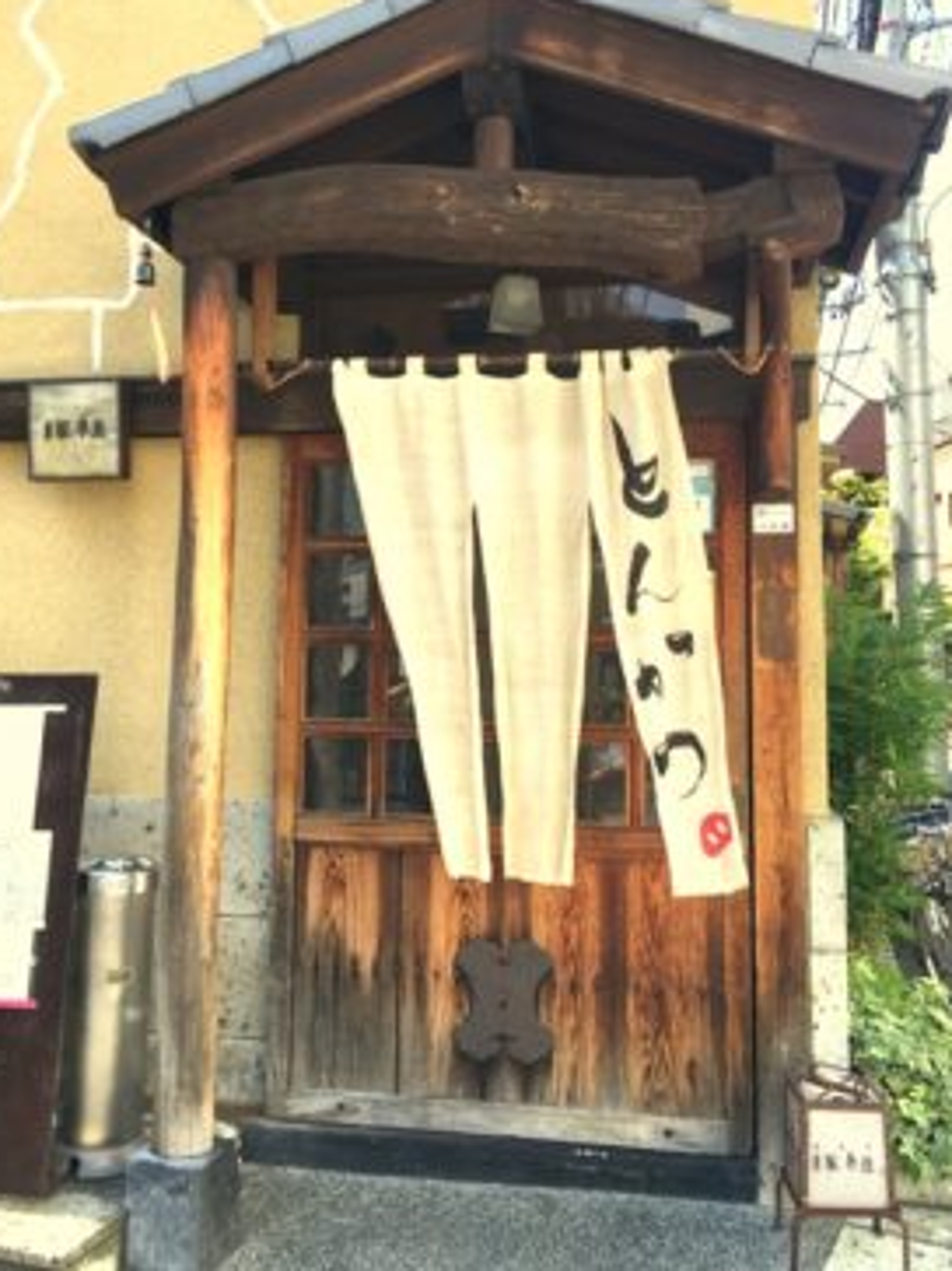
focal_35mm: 33
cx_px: 466
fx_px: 1211
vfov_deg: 55.3
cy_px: 597
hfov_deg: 42.9
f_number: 2.2
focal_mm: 4.15
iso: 25
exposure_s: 1/409
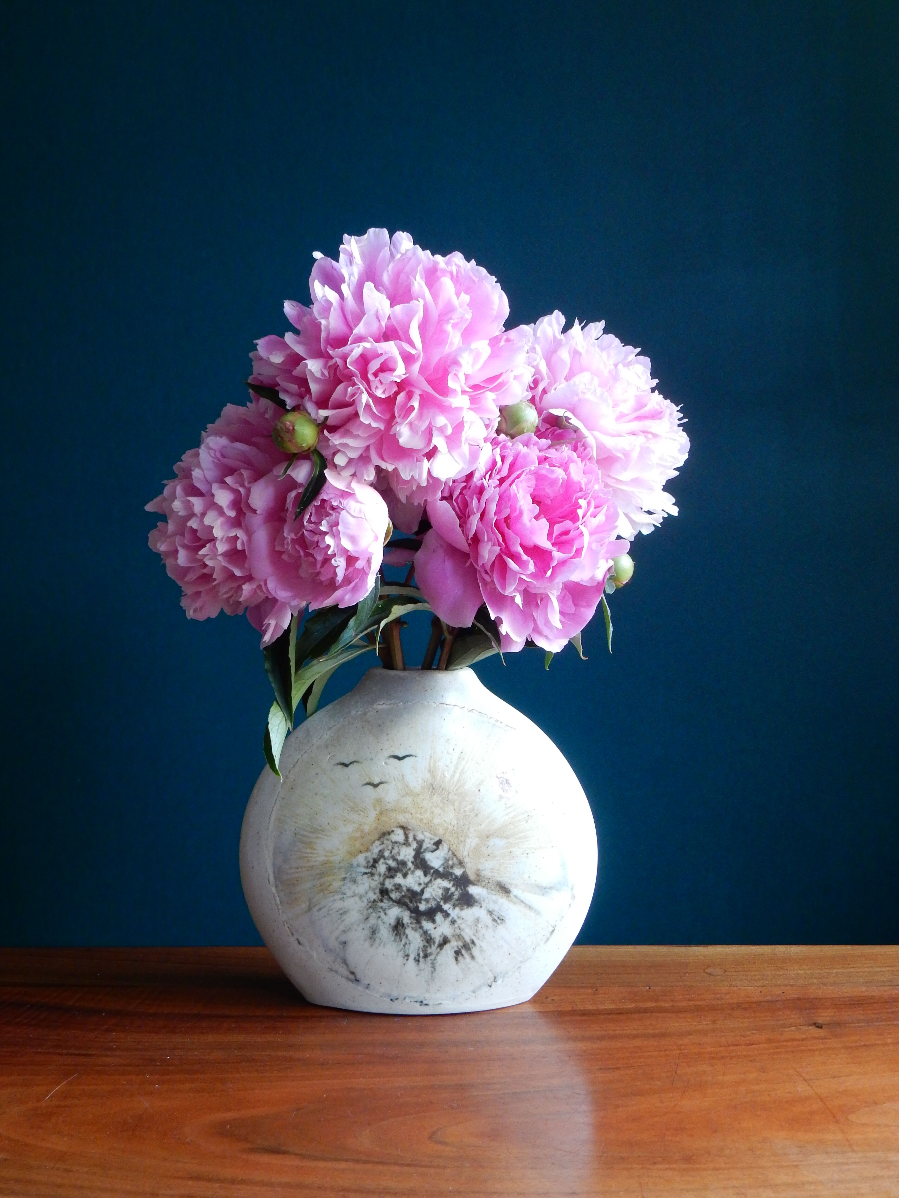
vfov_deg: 43.9
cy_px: 599
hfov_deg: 33.6
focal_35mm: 43
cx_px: 450
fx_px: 1489
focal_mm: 7.6
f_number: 4.2
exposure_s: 1/15
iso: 400
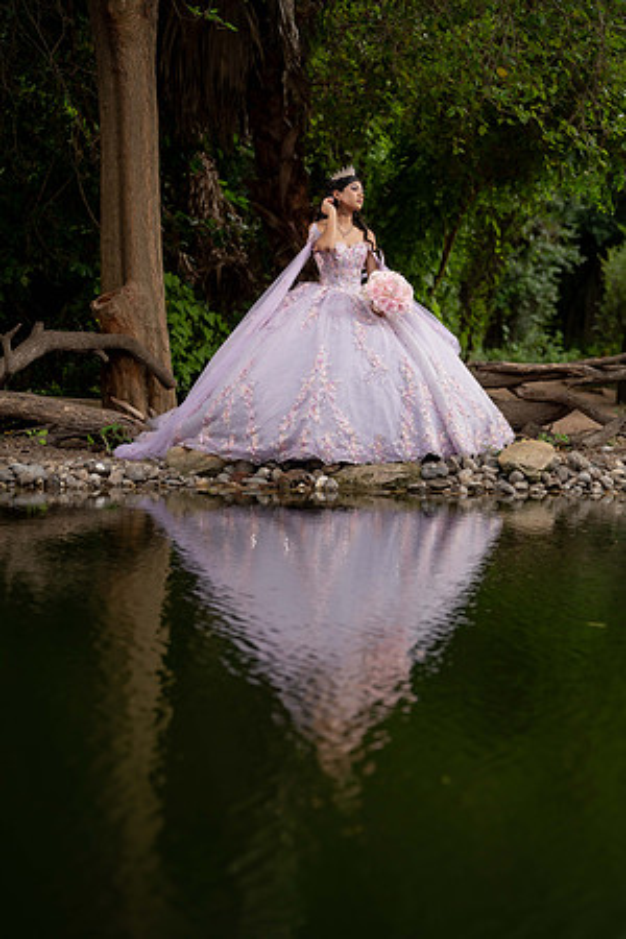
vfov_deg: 23.1
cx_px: 313
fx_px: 2295
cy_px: 470
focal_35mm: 88
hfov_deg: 15.5
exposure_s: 1/1250
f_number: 2.8
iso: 160
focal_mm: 88
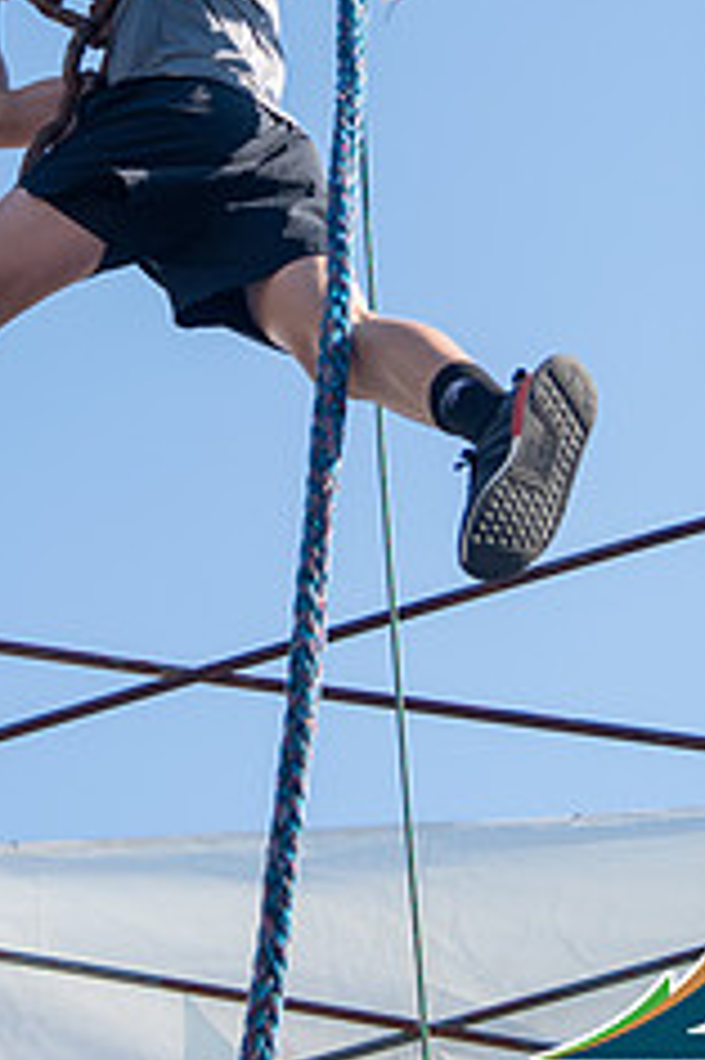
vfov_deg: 13.7
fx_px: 4383
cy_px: 117
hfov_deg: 9.2
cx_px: 157
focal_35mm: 149
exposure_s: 1/1250
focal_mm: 52
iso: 200
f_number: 4
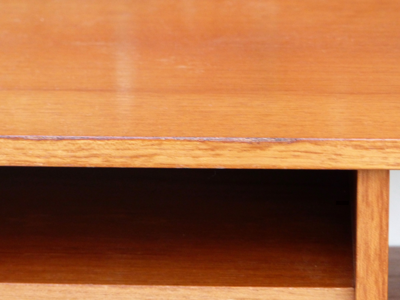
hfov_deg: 6.8
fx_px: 3351
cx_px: 200
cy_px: 150
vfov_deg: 5.1
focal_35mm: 290
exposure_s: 1/25
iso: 400
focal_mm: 47.4
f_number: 2.8
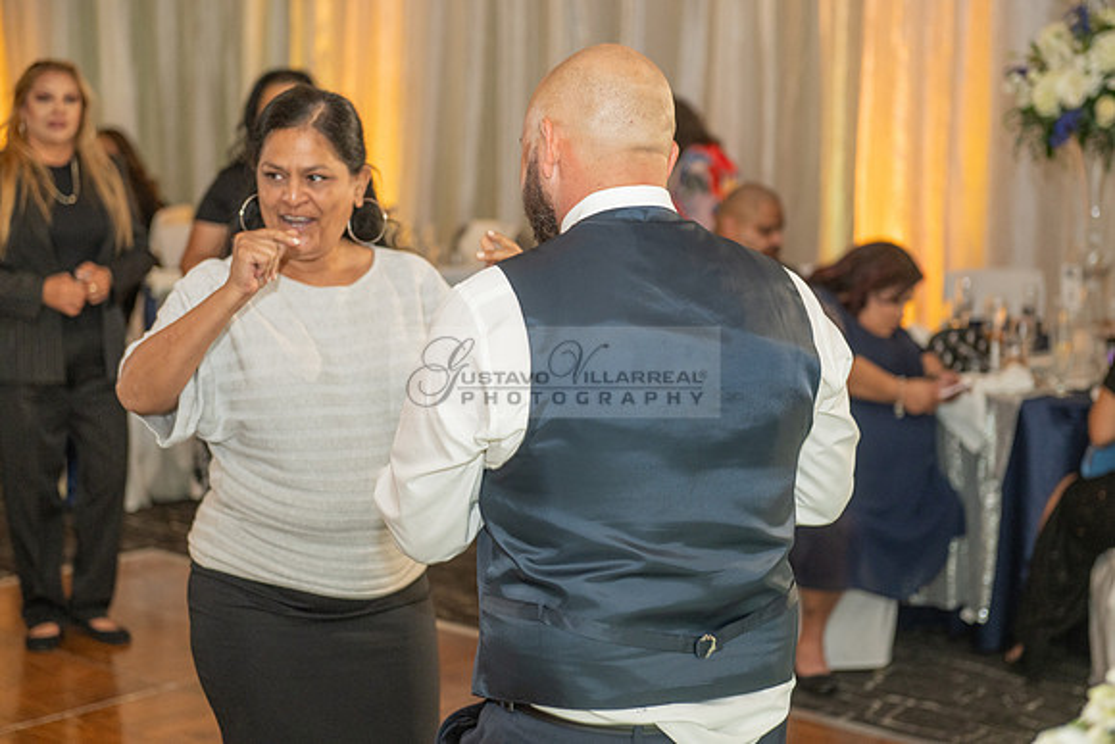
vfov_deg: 19.5
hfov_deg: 28.8
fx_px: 2168
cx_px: 558
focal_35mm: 70
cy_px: 372
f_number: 3.5
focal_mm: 70
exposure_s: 1/125
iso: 1600
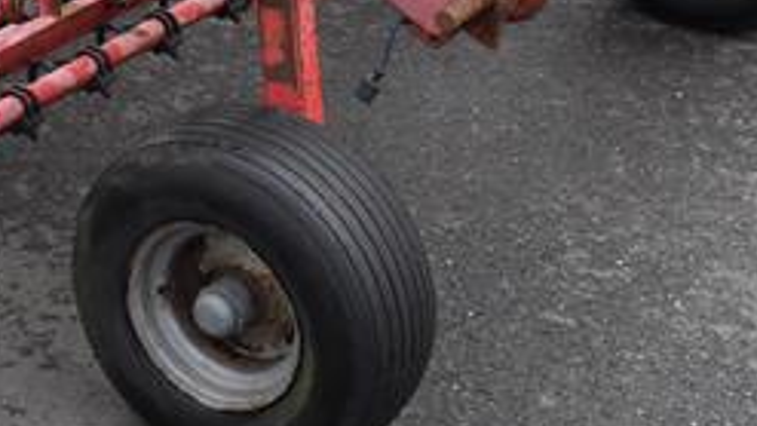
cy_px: -221
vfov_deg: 9.5
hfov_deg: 16.5
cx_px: -170
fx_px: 2489
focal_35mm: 124
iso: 160
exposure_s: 1/160
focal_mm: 22
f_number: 6.3
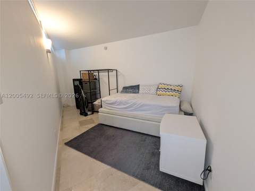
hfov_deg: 106.2
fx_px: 96
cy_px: 96
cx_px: 128
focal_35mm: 13
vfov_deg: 89.9
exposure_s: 1/60
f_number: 2.2
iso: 473
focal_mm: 1.95
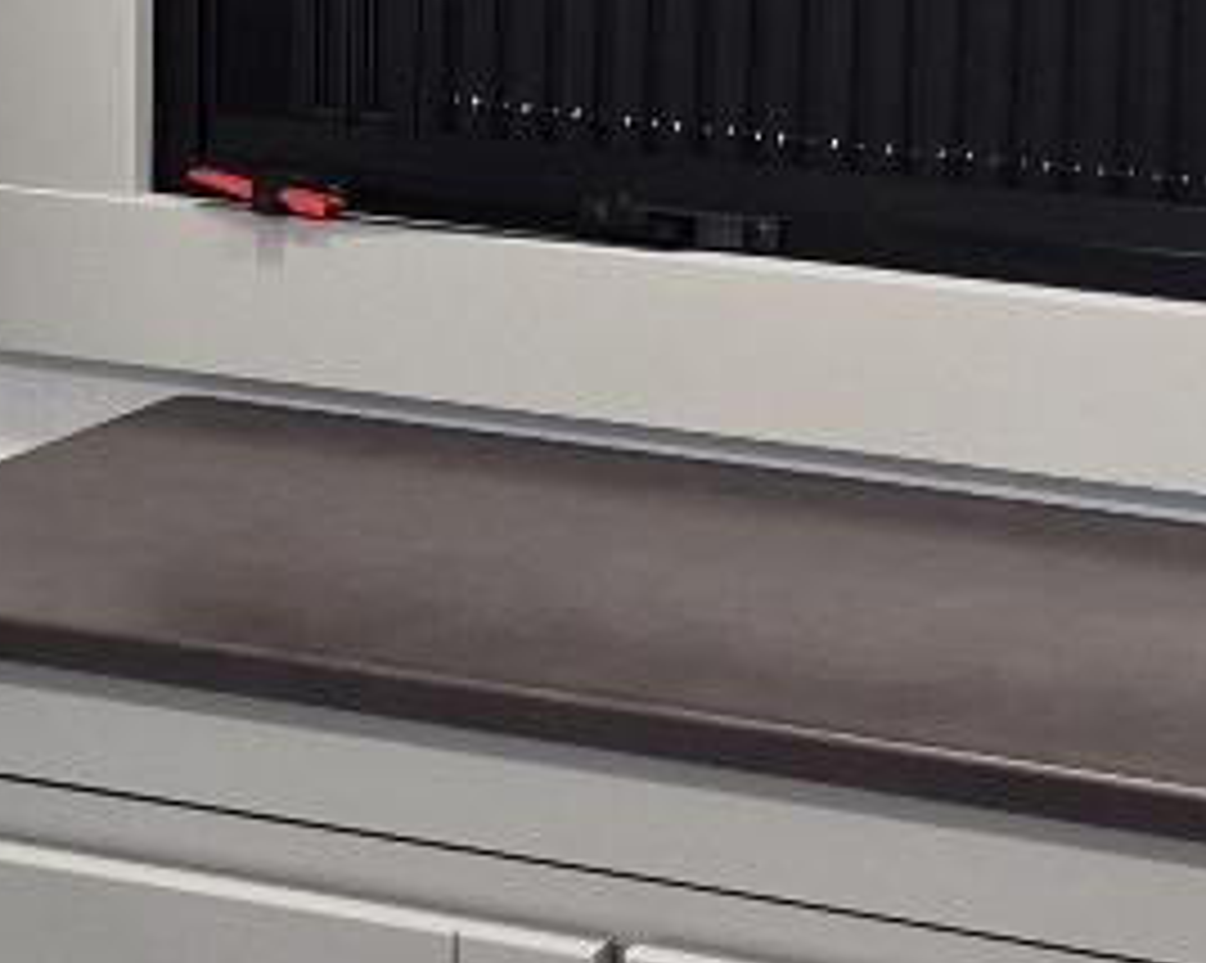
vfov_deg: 11.3
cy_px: -220
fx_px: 4779
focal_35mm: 134
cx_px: 936
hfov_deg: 14.3
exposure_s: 1/66.2
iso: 250
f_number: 1.8
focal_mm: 5.4
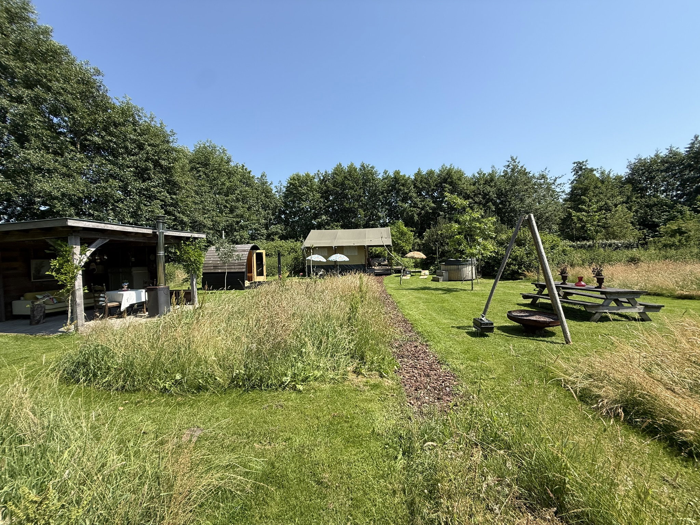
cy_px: 262
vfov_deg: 85.7
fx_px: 283
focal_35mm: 14
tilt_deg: -1.3
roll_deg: +1.3
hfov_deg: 102.1
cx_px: 350
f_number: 2.2
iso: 50
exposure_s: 1/1017
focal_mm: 2.22
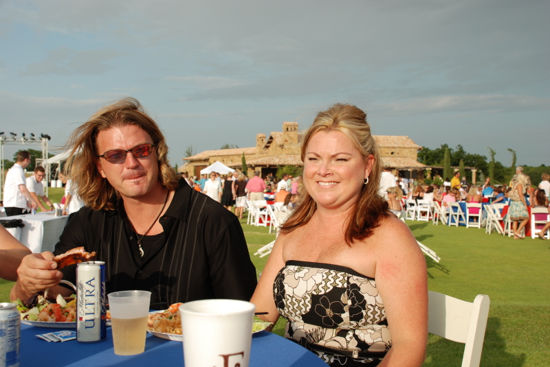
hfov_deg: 42.3
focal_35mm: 46
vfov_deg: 29.0
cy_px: 184
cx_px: 275
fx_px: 711
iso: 100
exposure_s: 1/200
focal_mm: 31
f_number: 7.1
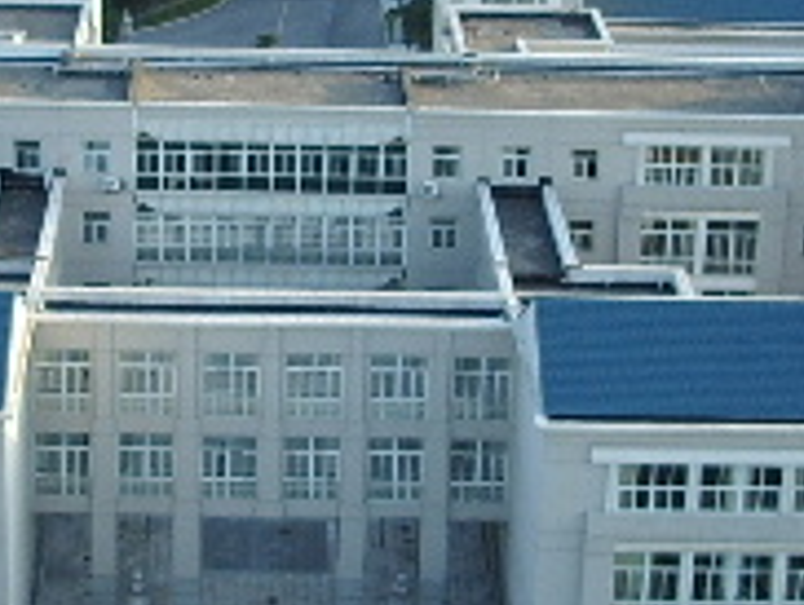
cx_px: 186
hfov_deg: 15.9
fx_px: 2861
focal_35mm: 123
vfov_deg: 12.1
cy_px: 234
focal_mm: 5.8
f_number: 2.6
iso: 50
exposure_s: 1/125
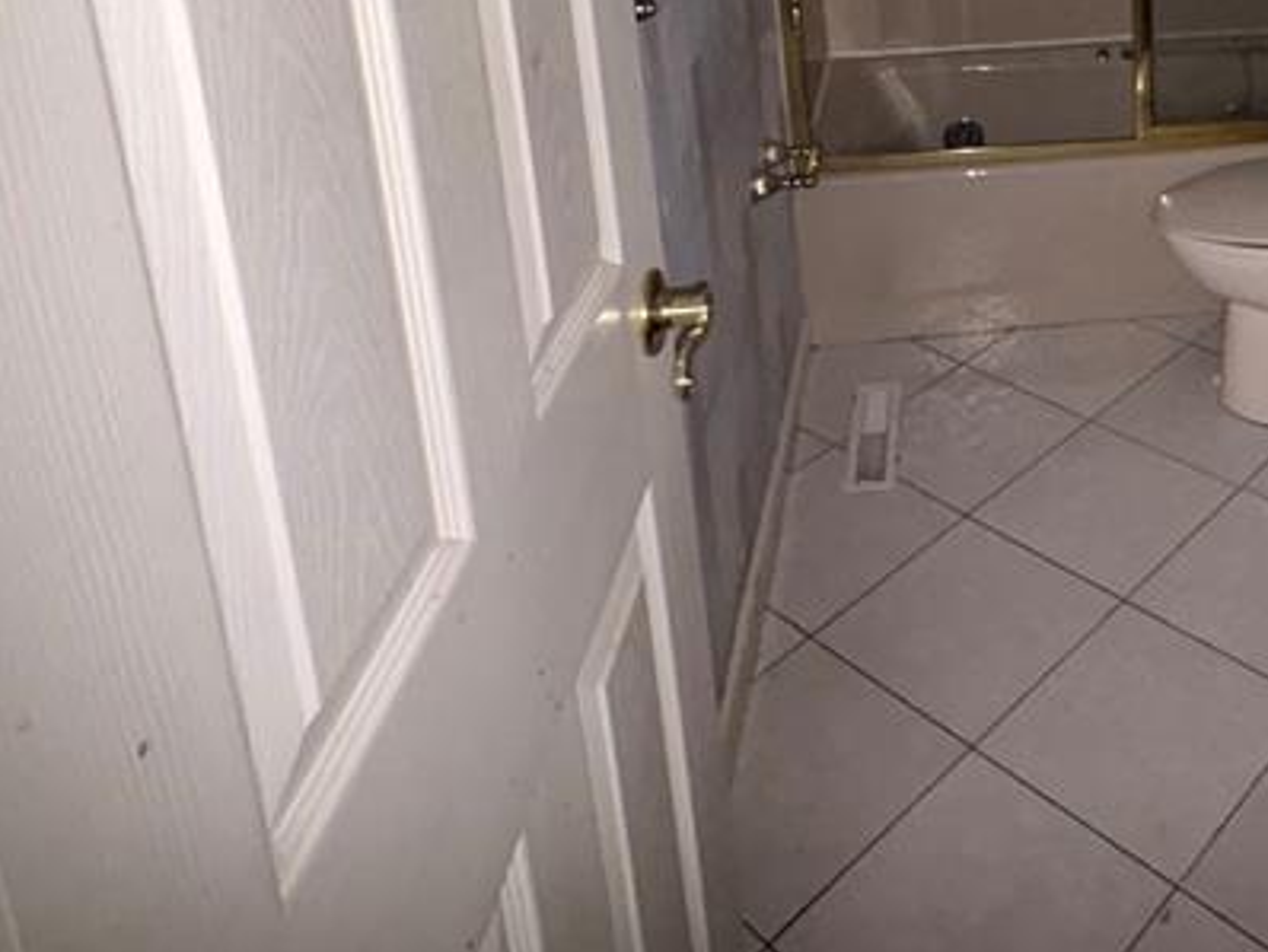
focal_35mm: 36
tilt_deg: -13.3
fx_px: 1319
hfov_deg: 46.8
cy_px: -64
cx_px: 1115
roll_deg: +1.4
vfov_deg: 34.8
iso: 200
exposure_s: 1/18
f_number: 2.2
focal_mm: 2.22
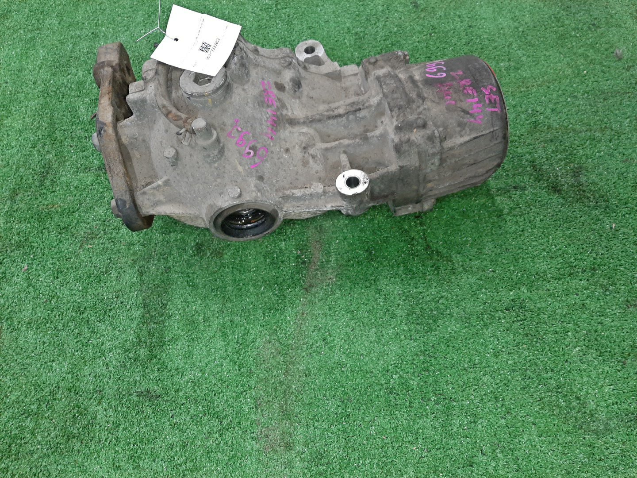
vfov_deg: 53.1
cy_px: 239
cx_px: 318
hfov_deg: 67.3
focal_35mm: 26
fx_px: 478
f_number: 1.7
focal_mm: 3.93
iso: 211
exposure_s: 1/50
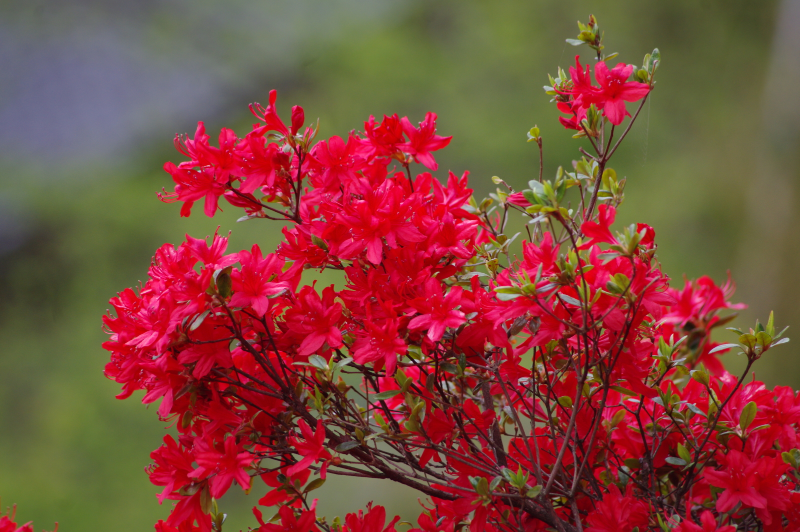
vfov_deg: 4.4
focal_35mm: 315
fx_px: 6992
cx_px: 400
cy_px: 266
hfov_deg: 6.5
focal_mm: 210
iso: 200
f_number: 5.6
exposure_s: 1/250
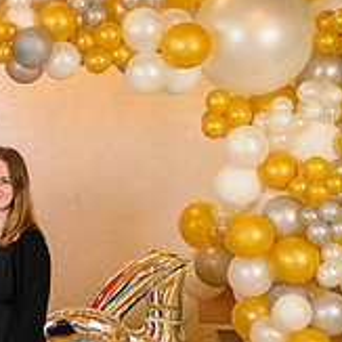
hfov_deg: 15.5
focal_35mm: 106
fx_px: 1185
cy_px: 279
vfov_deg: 16.3
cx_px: -130
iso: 1250
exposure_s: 1/100
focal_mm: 35
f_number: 3.5
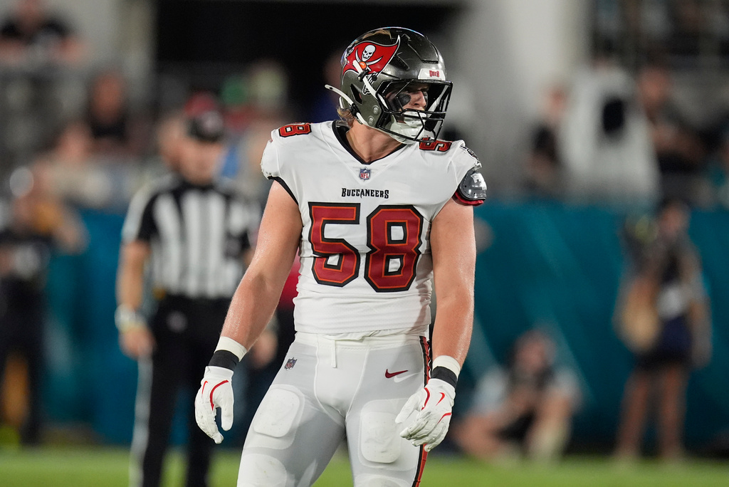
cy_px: 244
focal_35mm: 900
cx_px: 364
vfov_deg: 1.5
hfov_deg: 2.3
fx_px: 18235
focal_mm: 600
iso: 4000
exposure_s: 1/2500
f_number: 4
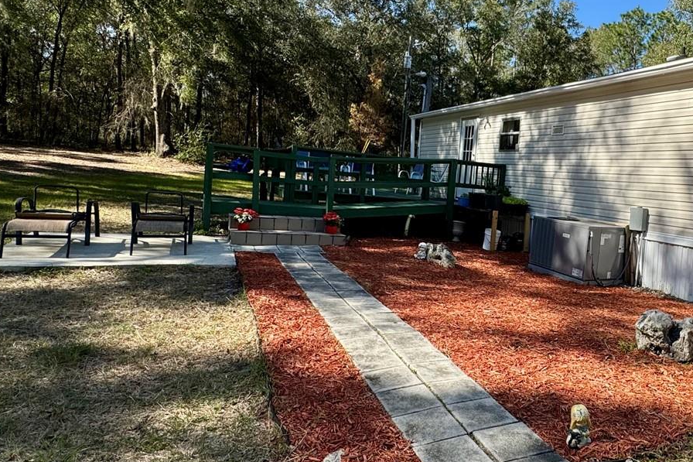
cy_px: 225
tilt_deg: -4.0
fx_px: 500
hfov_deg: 65.6
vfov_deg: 49.5
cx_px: 510
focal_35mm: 26
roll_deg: -4.2
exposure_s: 1/1299
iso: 50
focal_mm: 2.22
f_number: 2.2
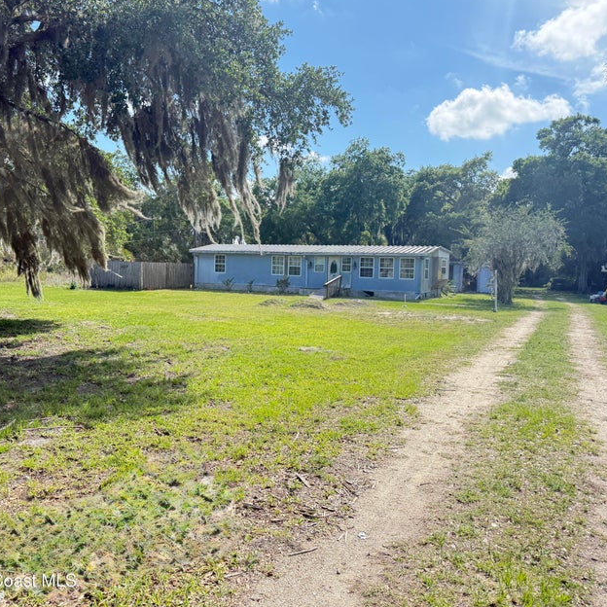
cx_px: 293
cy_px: 298
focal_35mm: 29
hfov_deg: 55.6
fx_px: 575
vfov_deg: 55.6
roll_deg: -2.7
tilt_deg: -2.4
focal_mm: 6.76
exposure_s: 1/2703
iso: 100
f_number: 1.78
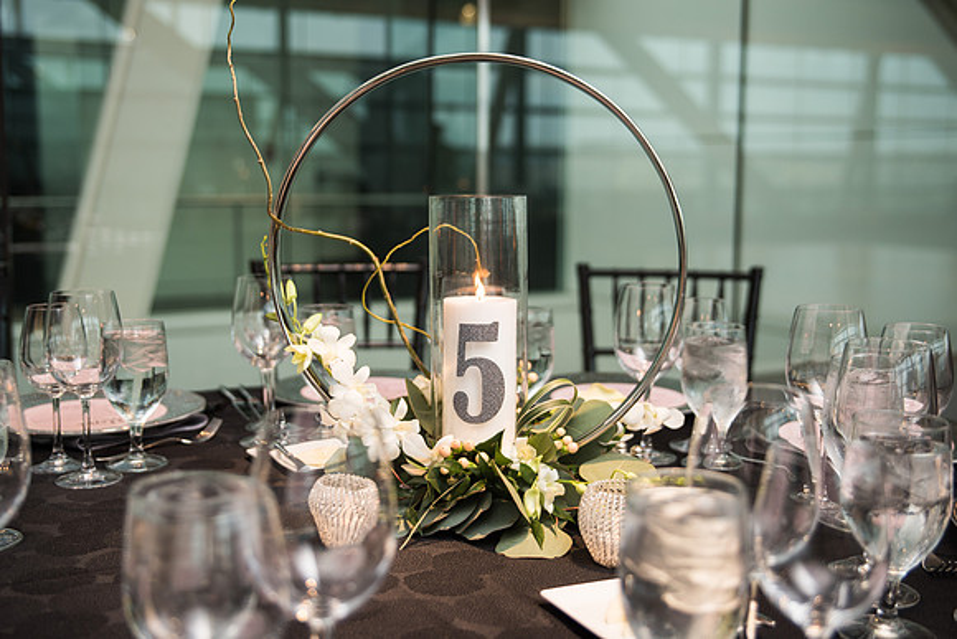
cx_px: 477
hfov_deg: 45.0
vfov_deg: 30.9
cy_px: 291
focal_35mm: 43
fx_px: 1156
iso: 200
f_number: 2.8
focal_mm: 40
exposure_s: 1/100
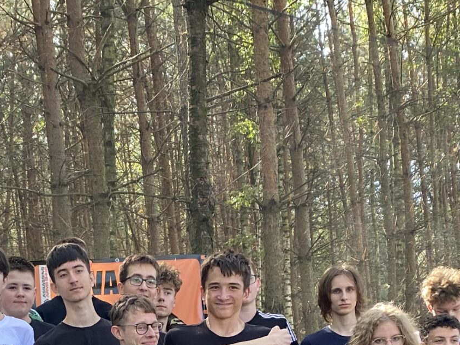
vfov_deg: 17.3
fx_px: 1050
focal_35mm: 79
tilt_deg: -1.1
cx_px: 128
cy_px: 475
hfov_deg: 24.5
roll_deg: +6.0
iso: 125
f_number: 1.8
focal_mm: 4.25
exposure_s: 1/116
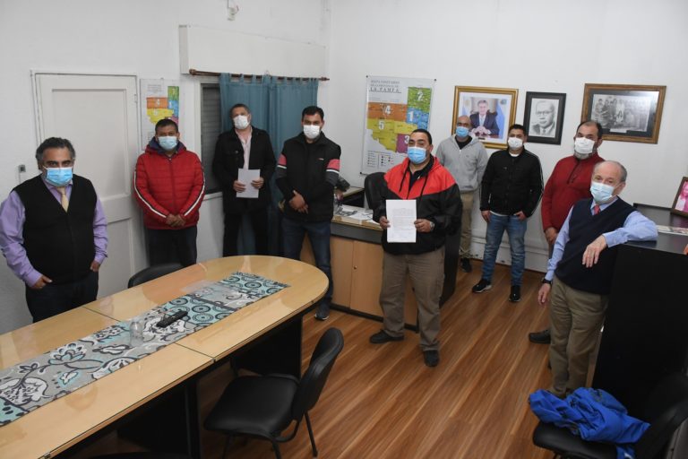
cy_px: 230
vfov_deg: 47.9
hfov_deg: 67.4
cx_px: 344
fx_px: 516
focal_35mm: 27
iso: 3200
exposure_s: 1/200
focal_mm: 18
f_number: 5.6
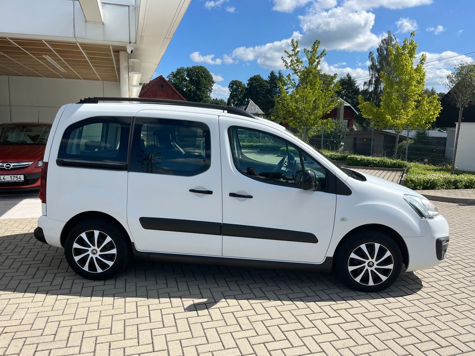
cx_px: 238
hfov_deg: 67.3
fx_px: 357
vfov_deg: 53.1
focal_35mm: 26
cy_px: 178
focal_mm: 5.1
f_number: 1.6
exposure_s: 1/3623
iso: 50
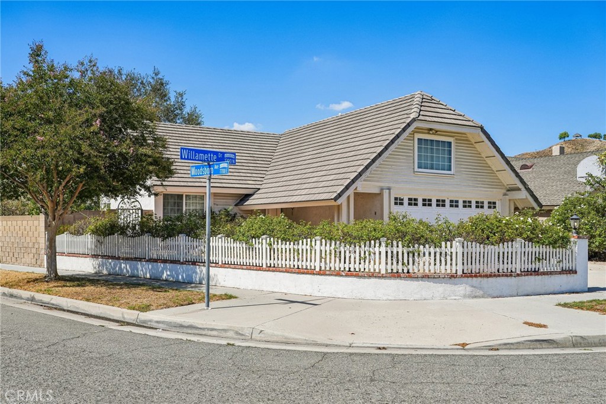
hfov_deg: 57.2
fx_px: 555
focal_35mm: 33
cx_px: 303
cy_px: 202
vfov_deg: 39.9
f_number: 8
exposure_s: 1/500
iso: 100
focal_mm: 33
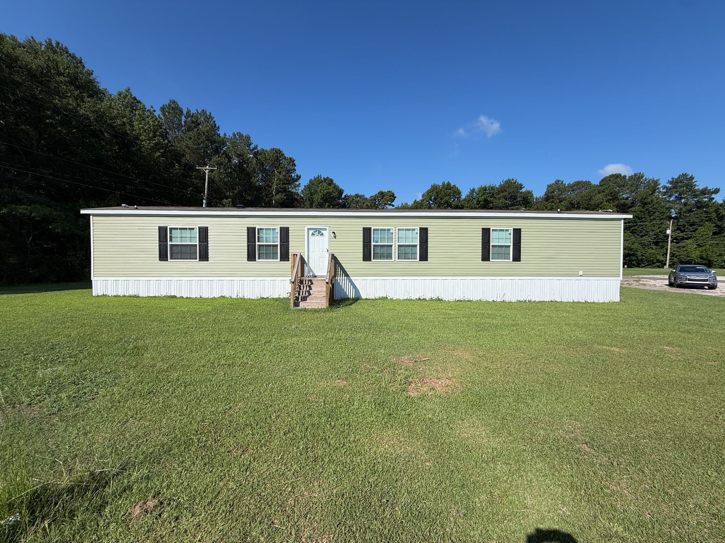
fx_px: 293
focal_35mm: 14
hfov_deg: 102.1
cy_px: 272
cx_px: 362
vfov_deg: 85.7
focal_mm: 2.22
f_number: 2.2
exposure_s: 1/864
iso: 20
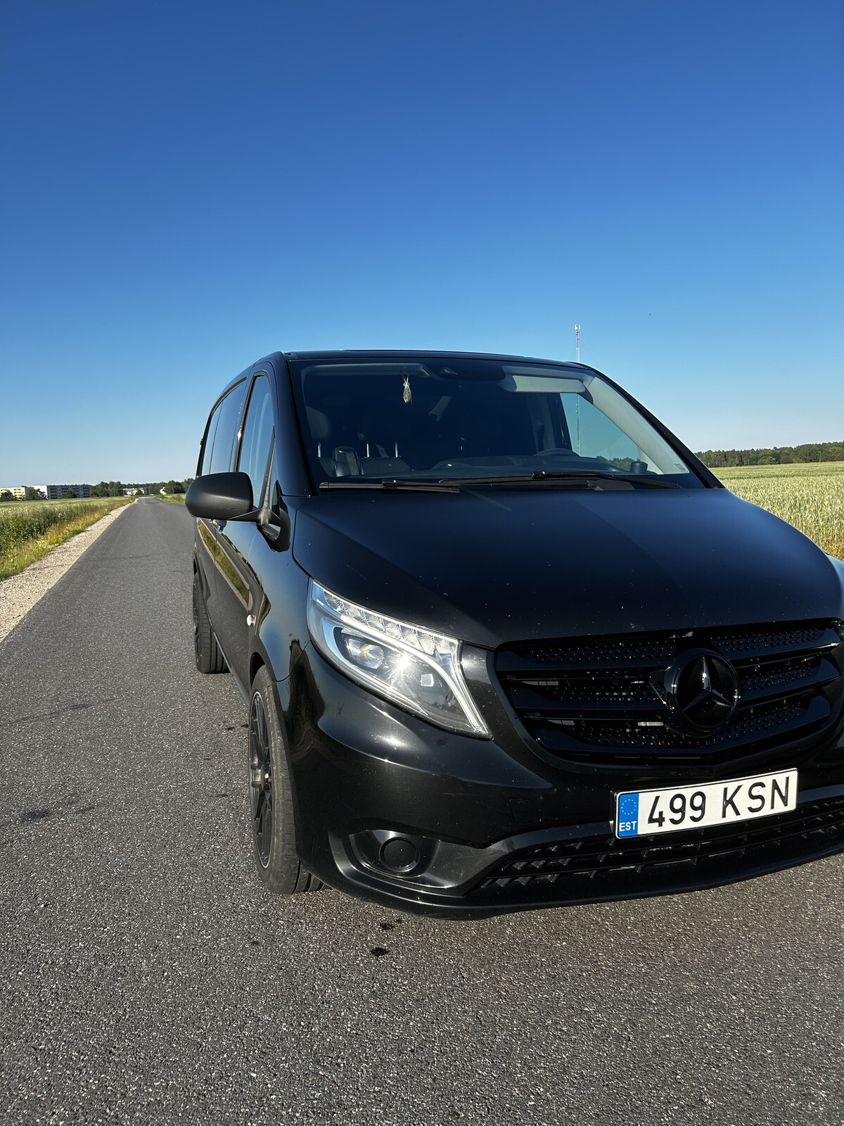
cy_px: 563
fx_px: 845
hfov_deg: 53.1
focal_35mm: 26
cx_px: 422
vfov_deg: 67.3
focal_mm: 5.7
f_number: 1.5
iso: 50
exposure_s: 1/2252
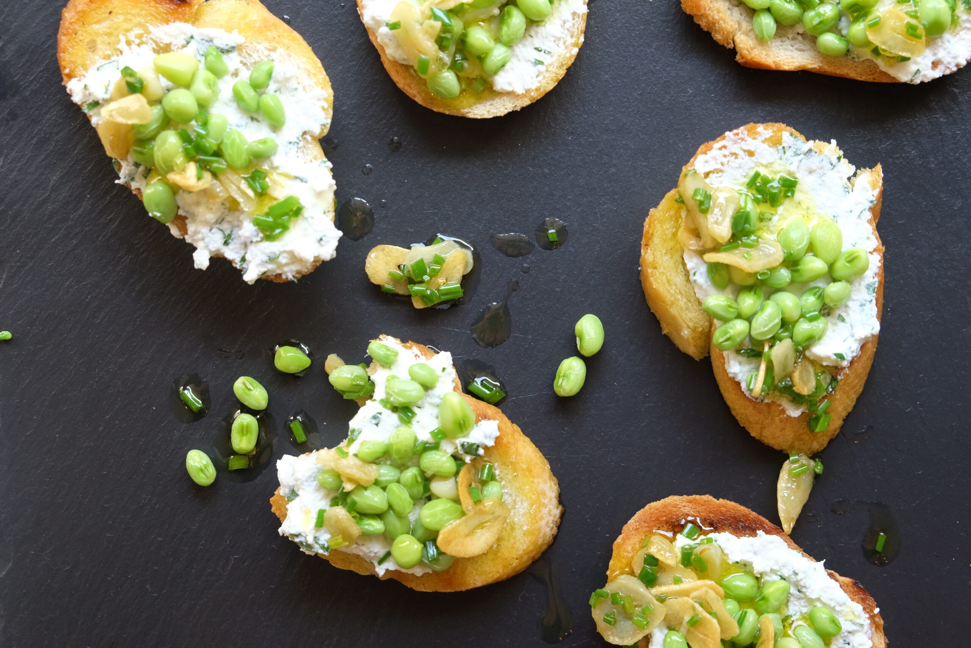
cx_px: 486
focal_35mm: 42
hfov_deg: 46.4
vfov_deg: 31.9
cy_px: 324
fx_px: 1133
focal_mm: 27.7
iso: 640
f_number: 3.6
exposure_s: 1/60
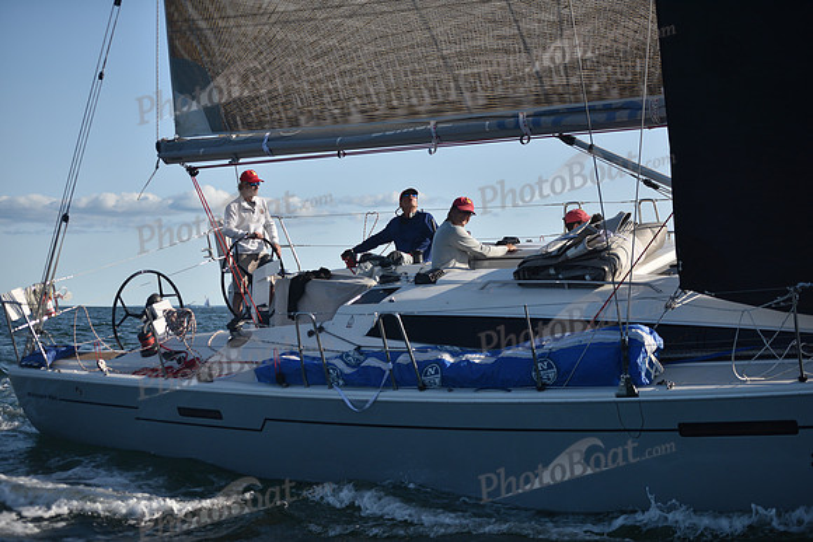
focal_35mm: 70
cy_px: 271
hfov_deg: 28.8
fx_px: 1581
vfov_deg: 19.5
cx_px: 406
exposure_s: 1/3200
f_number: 2.8
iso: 250
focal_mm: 70
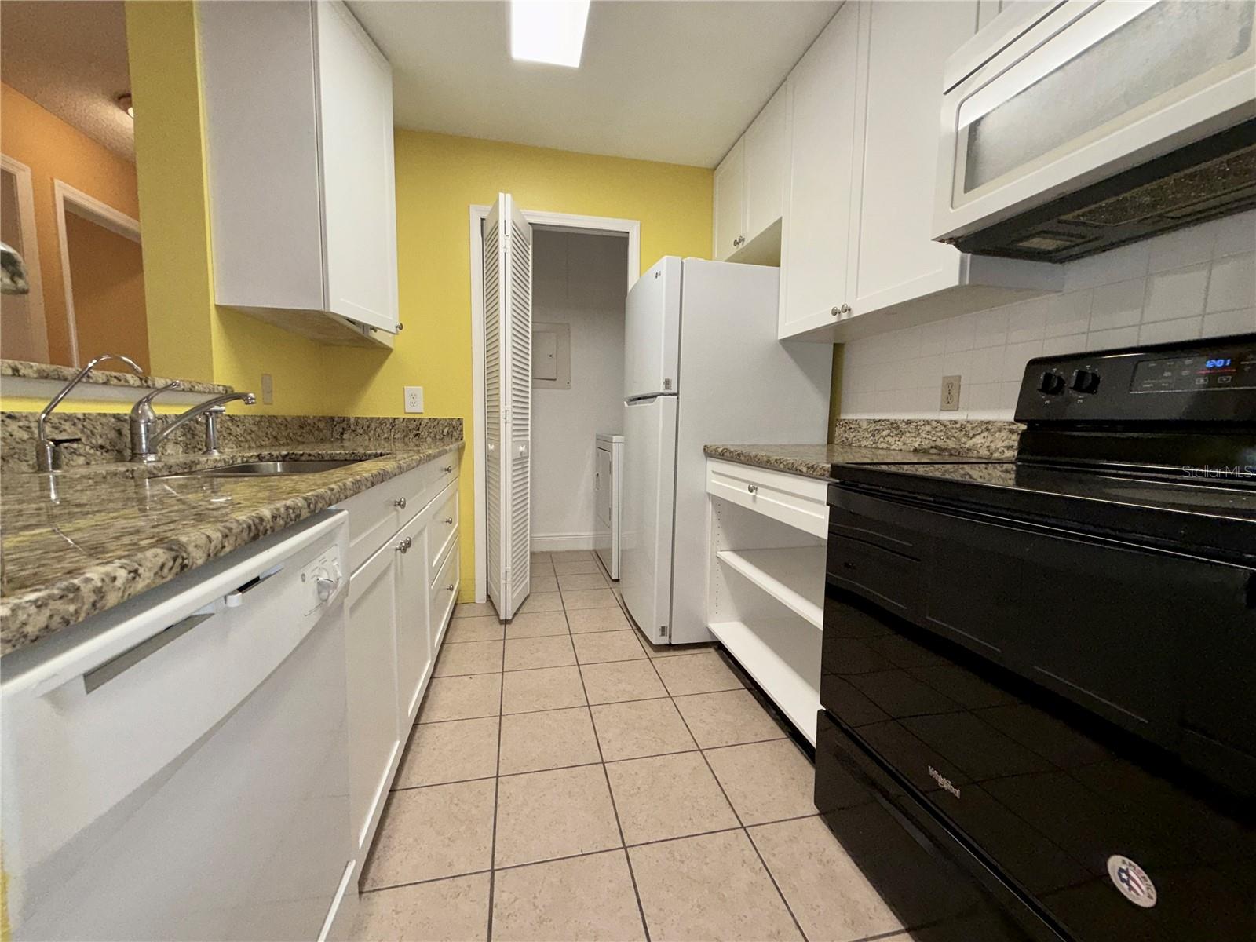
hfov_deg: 102.1
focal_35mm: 14
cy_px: 471
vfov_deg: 85.7
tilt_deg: -5.3
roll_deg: -0.8
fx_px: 508
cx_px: 628
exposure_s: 1/122
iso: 80
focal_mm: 2.22
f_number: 2.2
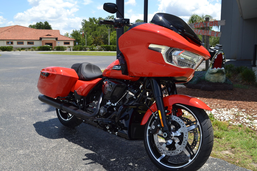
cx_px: 128
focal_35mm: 33
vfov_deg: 40.0
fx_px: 236
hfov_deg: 57.2
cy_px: 86
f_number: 7.1
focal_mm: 22
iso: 100
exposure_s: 1/200
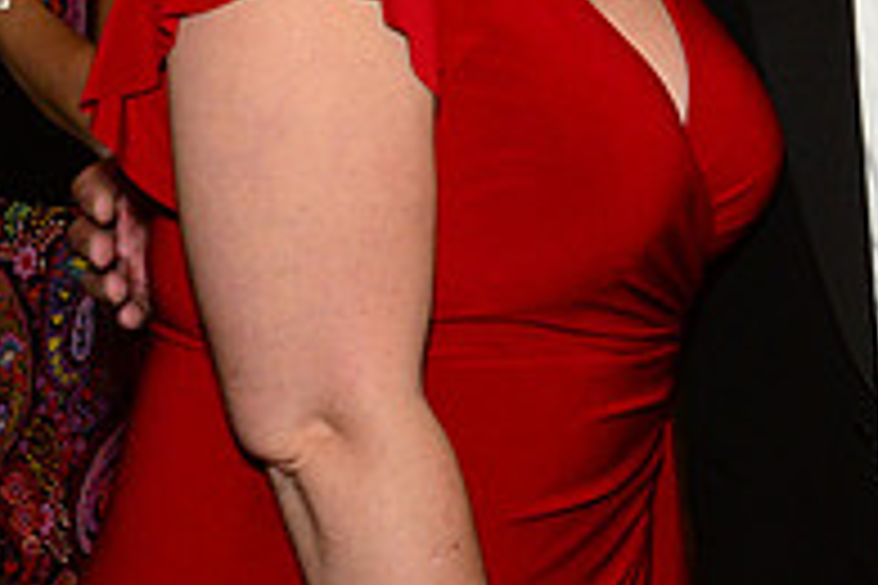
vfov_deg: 10.2
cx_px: 1013
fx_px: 3195
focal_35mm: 131
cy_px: -182
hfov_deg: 15.2
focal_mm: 44
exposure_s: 1/15
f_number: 8
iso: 3200
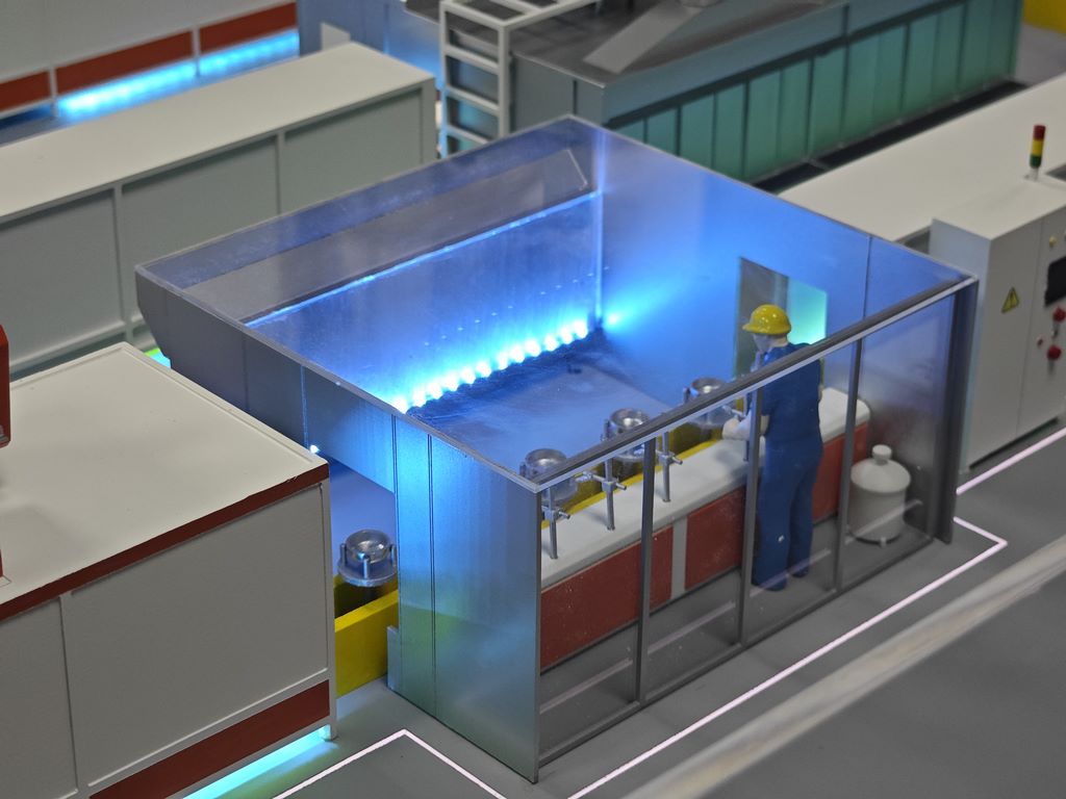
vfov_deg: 19.6
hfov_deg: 26.0
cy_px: 400
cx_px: 533
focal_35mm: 75
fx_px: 2310
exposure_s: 1/100
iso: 200
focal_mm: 9.87
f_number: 1.8
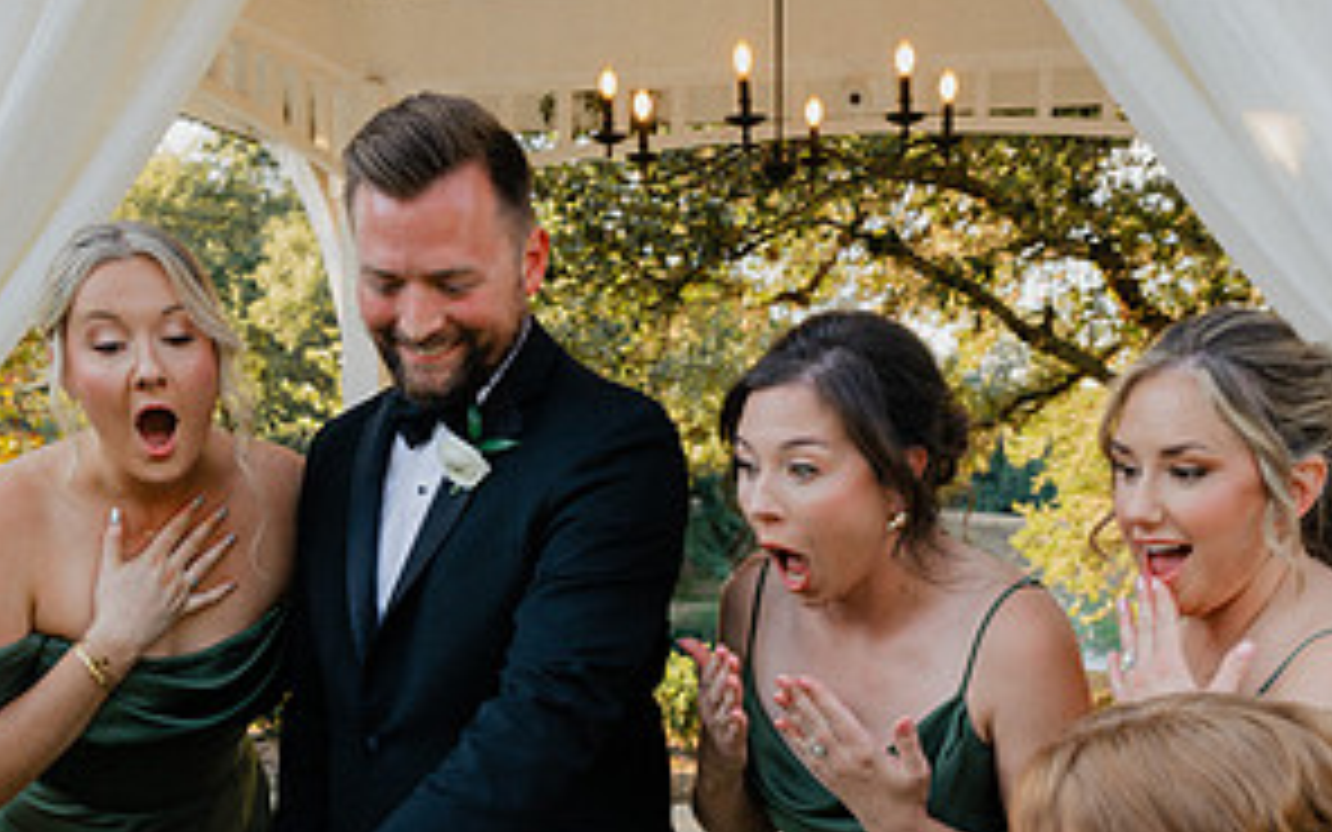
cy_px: 816
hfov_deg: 41.8
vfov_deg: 25.6
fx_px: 1742
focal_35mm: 48
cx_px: 639
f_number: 4.5
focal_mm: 24
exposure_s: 1/250
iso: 400
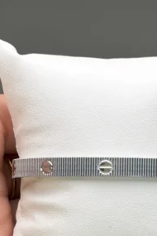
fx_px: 458
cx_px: 109
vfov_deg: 28.6
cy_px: 162
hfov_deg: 19.4
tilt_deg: -73.4
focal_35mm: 70
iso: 80
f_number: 1.78
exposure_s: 1/786
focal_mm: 6.76
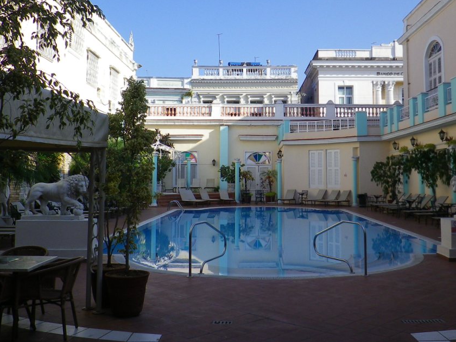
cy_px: 125
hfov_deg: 46.6
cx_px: 262
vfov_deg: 35.7
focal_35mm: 40
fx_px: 527
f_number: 8.3
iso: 80
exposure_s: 1/125
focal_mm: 5
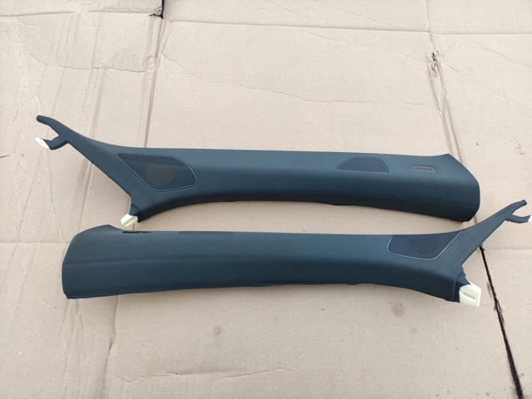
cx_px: 266
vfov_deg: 54.9
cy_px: 200
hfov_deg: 69.4
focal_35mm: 25
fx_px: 384
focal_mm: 5.43
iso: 119
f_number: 1.89
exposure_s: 1/120
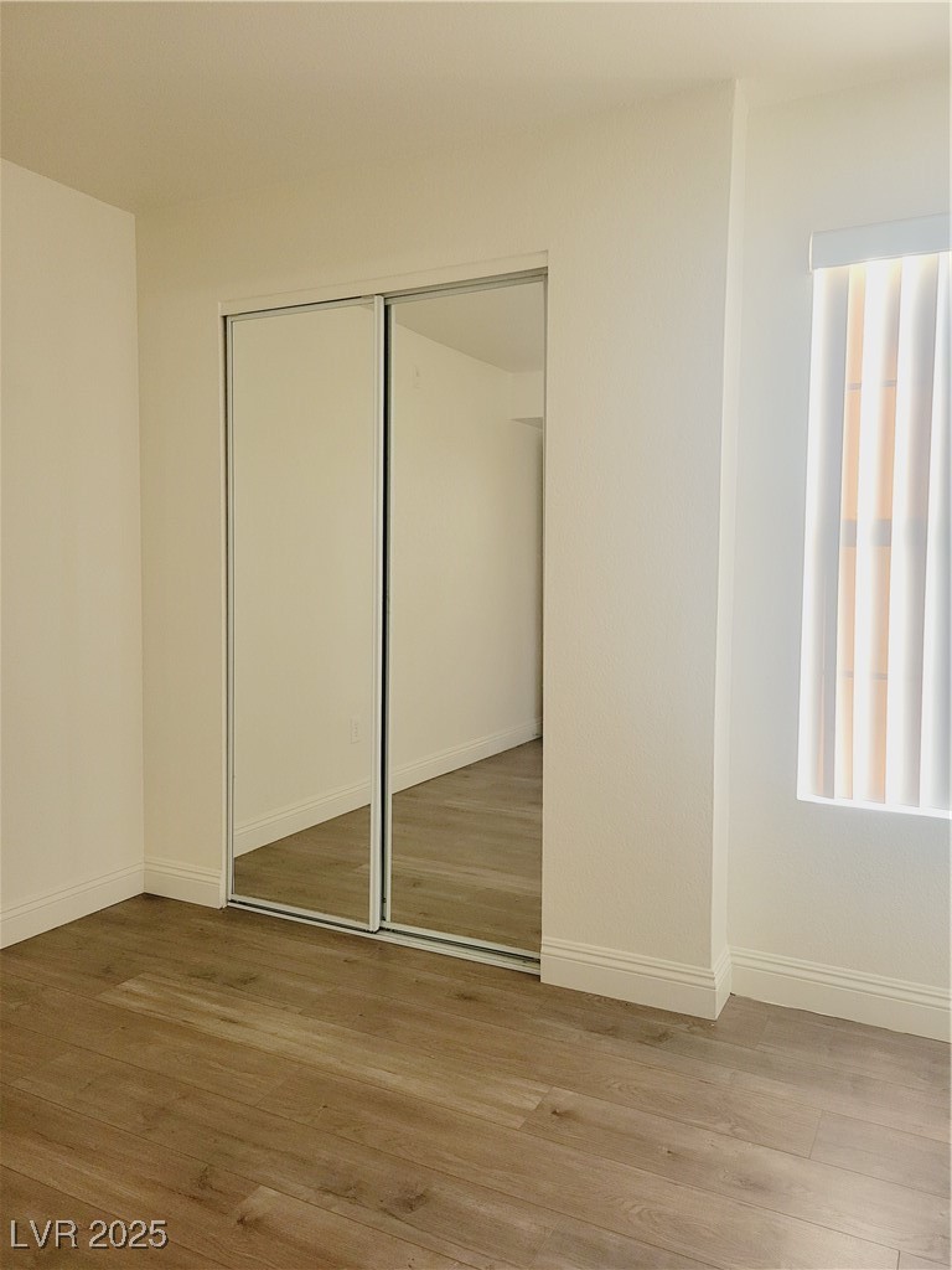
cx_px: 476
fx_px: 953
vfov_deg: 67.3
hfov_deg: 53.1
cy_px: 635
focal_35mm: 26
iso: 320
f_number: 1.8
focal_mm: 5.4
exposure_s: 1/120
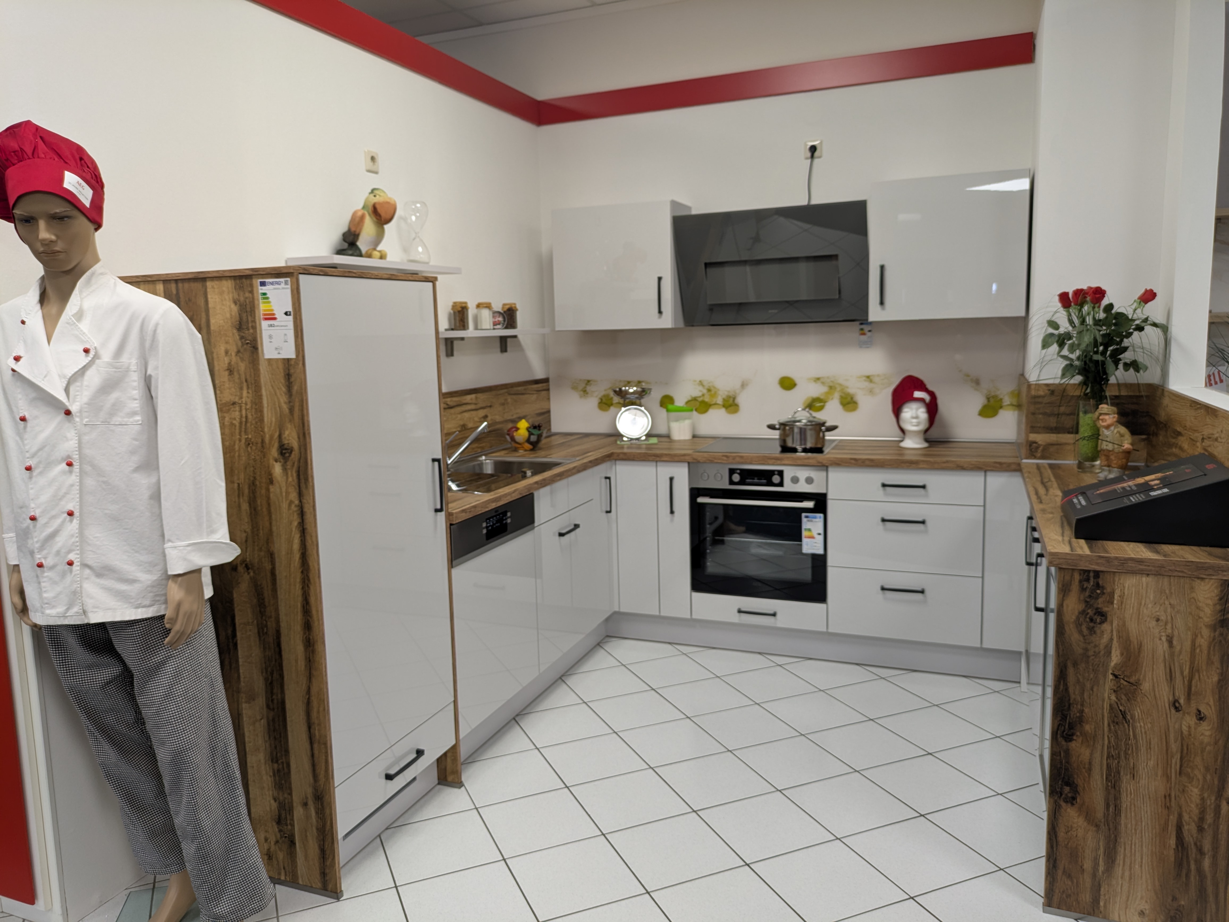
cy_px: 461
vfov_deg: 54.9
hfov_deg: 69.4
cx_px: 614
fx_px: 888
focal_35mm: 25
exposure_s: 1/25
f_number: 1.89
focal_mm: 5.43
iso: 55
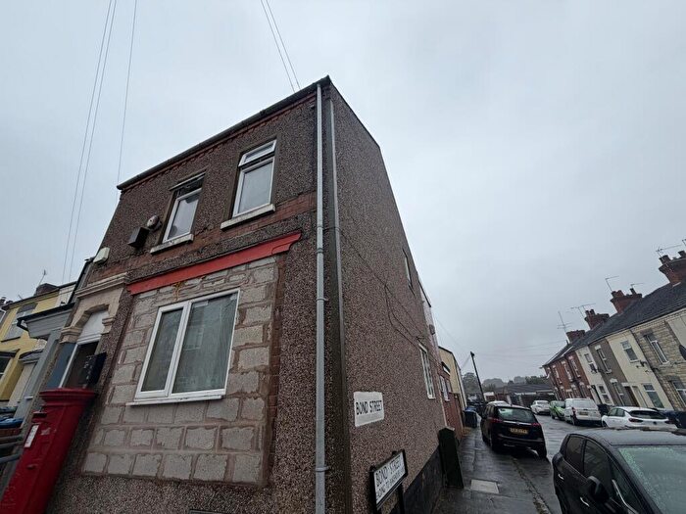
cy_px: 257
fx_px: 277
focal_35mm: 14
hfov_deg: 102.1
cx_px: 343
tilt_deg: +29.3
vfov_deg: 85.7
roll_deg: +3.8
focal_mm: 2.22
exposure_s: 1/502
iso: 50
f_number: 2.2
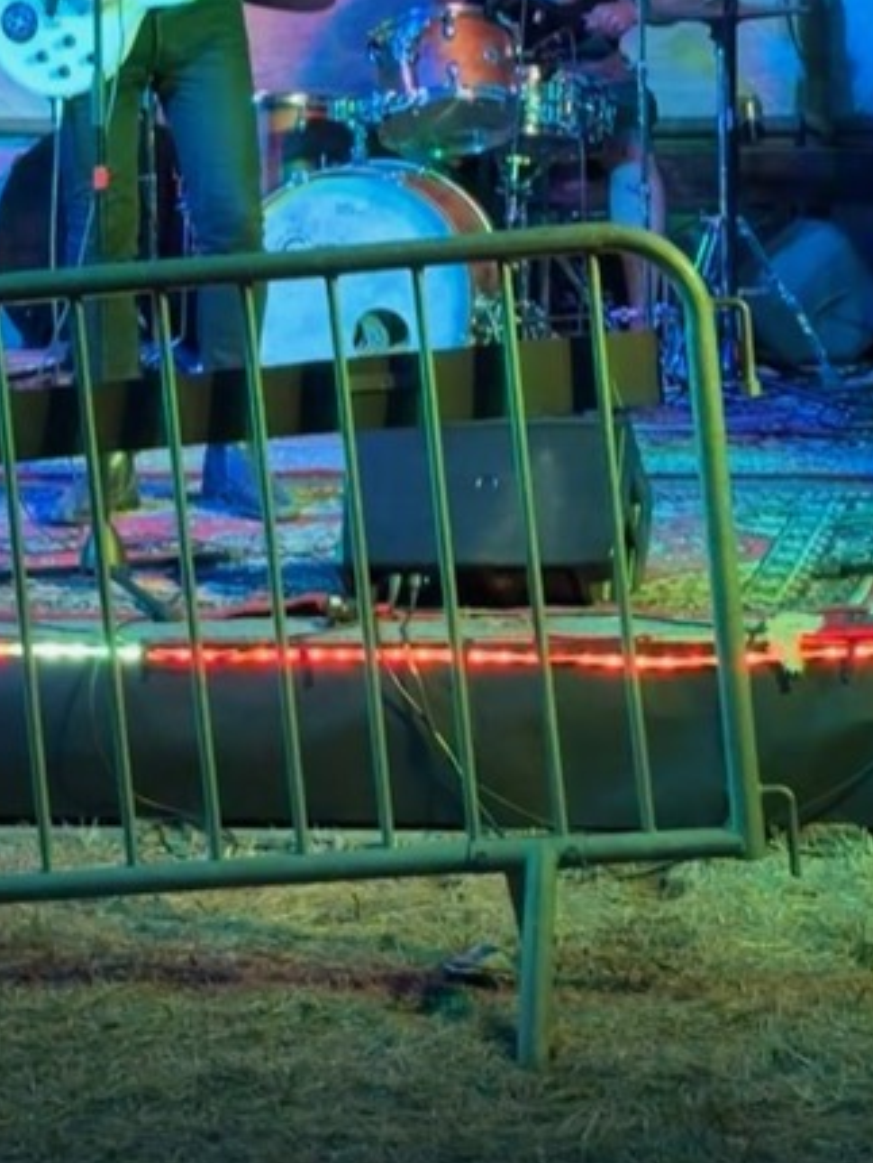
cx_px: 441
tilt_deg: -3.2
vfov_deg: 16.3
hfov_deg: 12.5
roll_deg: +0.4
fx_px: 3998
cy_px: 73
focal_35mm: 119
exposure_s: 1/60
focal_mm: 6.76
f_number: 1.78
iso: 200
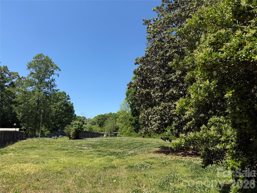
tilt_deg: +13.5
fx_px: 178
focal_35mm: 24
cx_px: 128
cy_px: 96
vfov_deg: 56.8
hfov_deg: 71.6
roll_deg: +0.9
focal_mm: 6.76
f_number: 1.78
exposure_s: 1/3021
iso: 80
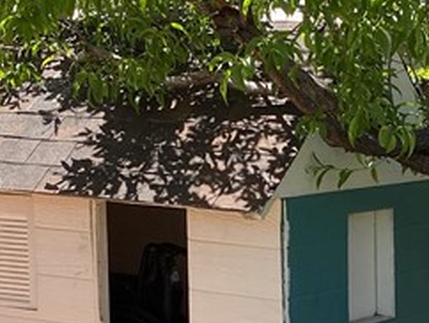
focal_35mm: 110
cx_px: 429
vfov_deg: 13.1
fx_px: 1365
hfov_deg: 17.5
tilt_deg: -10.4
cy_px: 403
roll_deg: -1.8
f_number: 1.8
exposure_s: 1/1016
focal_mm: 4.25
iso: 32
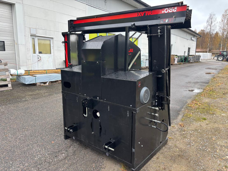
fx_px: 171
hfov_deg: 67.3
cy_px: 86
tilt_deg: -10.2
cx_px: 114
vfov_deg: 53.1
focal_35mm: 26
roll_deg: -0.4
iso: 32
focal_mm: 5.96
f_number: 1.6
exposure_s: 1/122
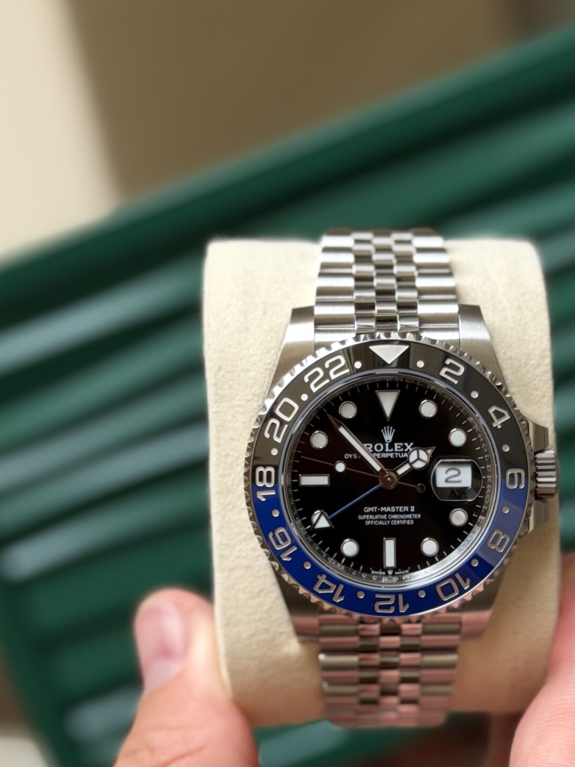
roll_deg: +10.4
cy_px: 504
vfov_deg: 30.1
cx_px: 382
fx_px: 1417
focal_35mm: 64
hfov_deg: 22.8
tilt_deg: -38.8
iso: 64
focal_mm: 6.76
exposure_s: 1/425
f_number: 1.78
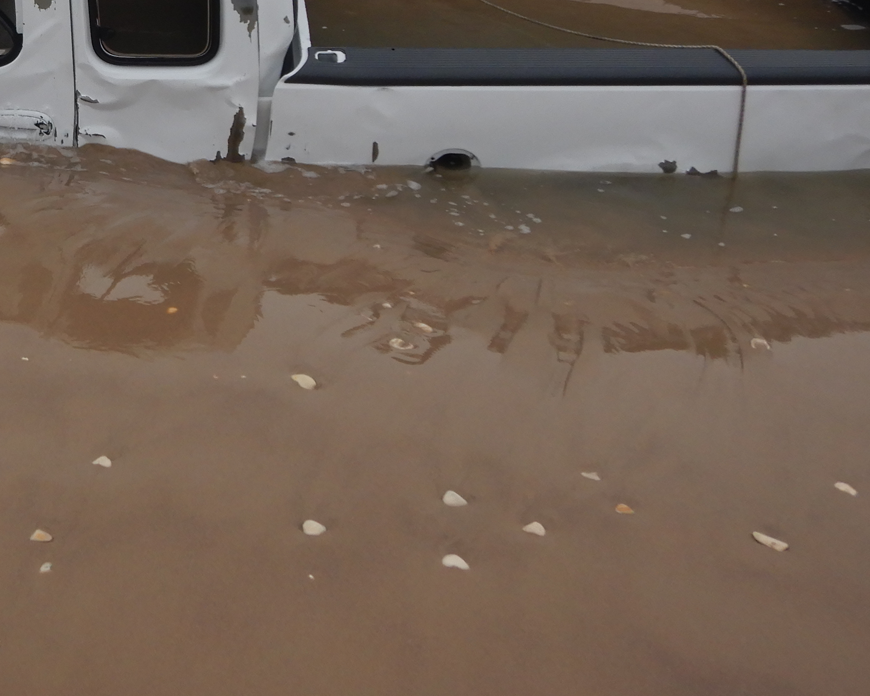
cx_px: 74
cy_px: 49
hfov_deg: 33.9
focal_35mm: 52
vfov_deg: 27.9
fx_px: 1339
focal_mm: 4.3
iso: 125
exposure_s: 1/1000
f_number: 2.8
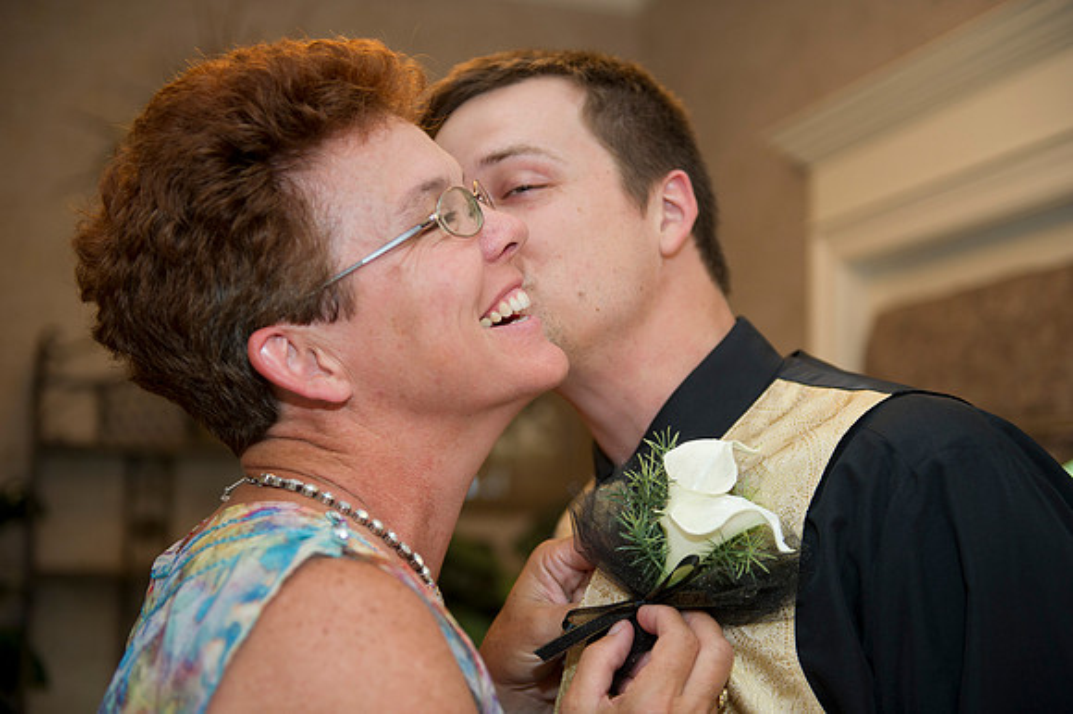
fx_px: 1489
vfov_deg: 27.0
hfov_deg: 39.6
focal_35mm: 50
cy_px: 357
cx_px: 536
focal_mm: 50
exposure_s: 1/100
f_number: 2.8
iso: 800
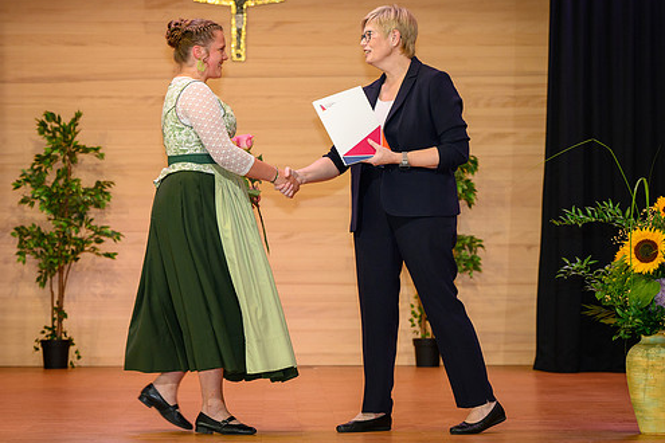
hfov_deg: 14.2
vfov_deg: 9.5
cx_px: 318
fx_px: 2678
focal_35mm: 145
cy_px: 198
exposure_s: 1/200
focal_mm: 110
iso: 2000
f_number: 5
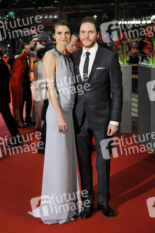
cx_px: 78
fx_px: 387
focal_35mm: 60
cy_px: 116
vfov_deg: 33.4
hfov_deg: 22.6
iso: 800
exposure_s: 1/100
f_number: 3.5
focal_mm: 60
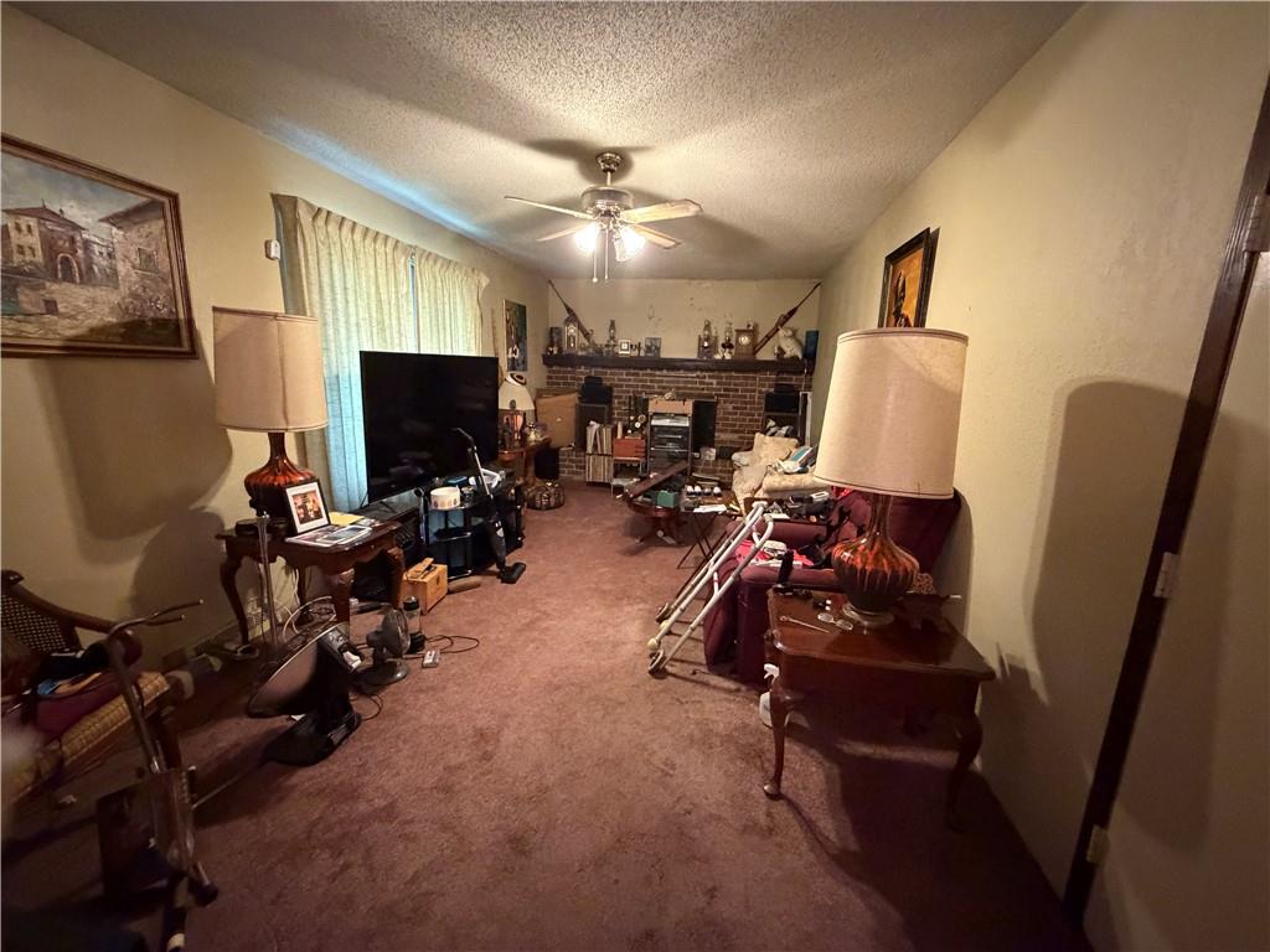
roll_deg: -2.0
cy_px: 476
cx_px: 635
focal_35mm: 14
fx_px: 514
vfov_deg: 85.7
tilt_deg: -11.1
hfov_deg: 102.1
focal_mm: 2.22
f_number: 2.2
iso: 1250
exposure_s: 1/40
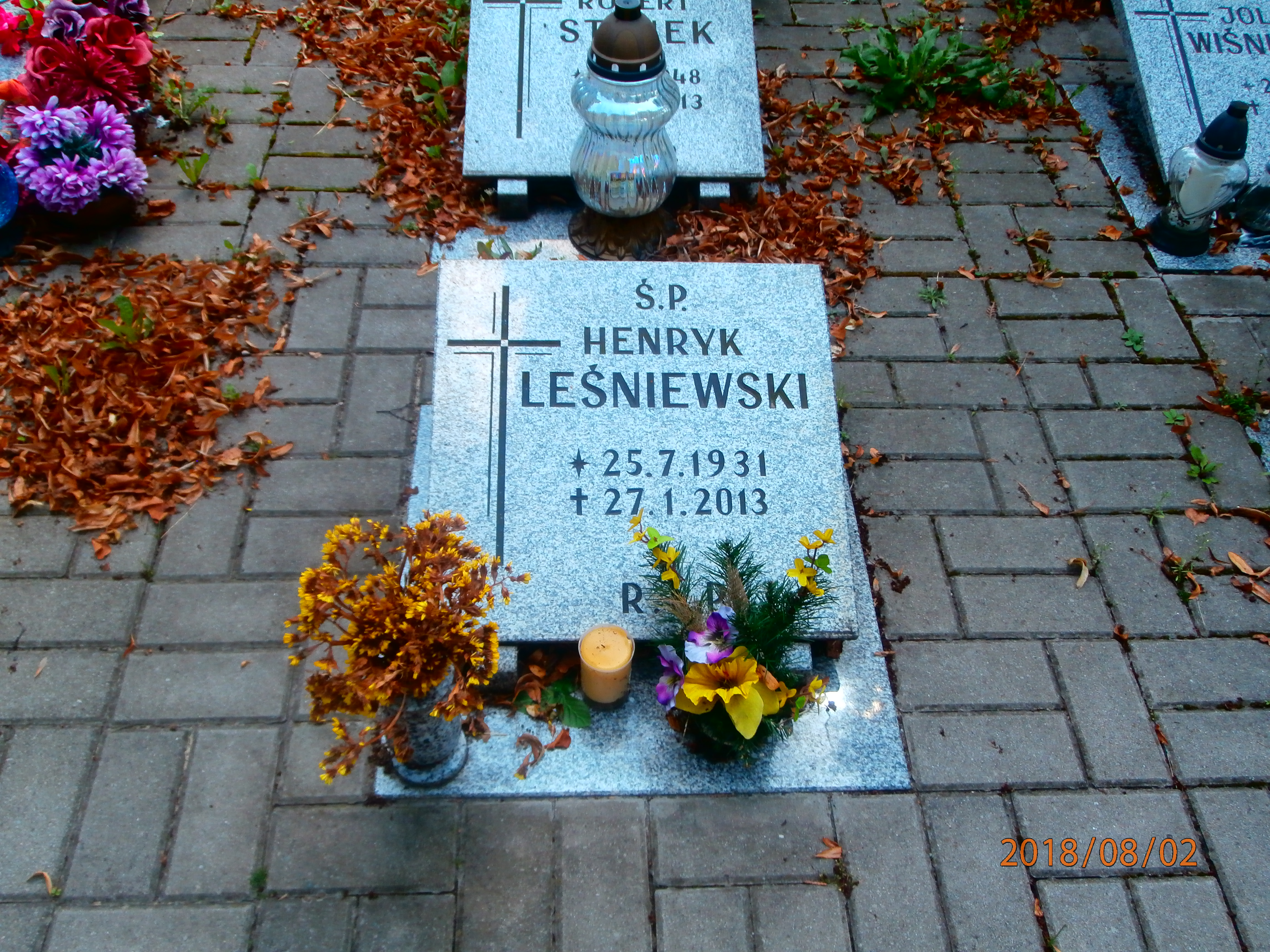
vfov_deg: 46.8
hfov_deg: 60.0
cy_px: 476
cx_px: 635
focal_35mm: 30
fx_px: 1101
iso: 100
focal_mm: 5.36
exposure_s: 1/200
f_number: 3.5
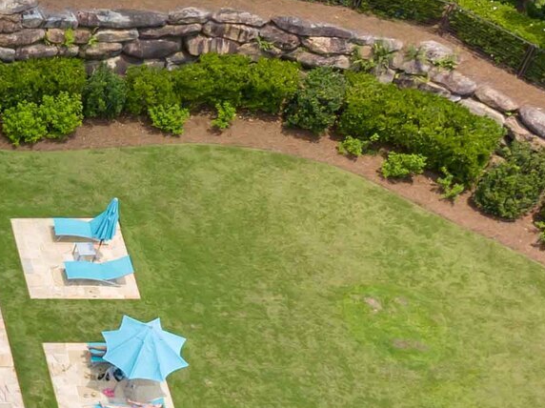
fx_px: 2029
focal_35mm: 129
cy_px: 355
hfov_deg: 13.4
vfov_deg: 11.4
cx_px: -511
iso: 100
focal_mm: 12.29
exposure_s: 1/25
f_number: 6.3
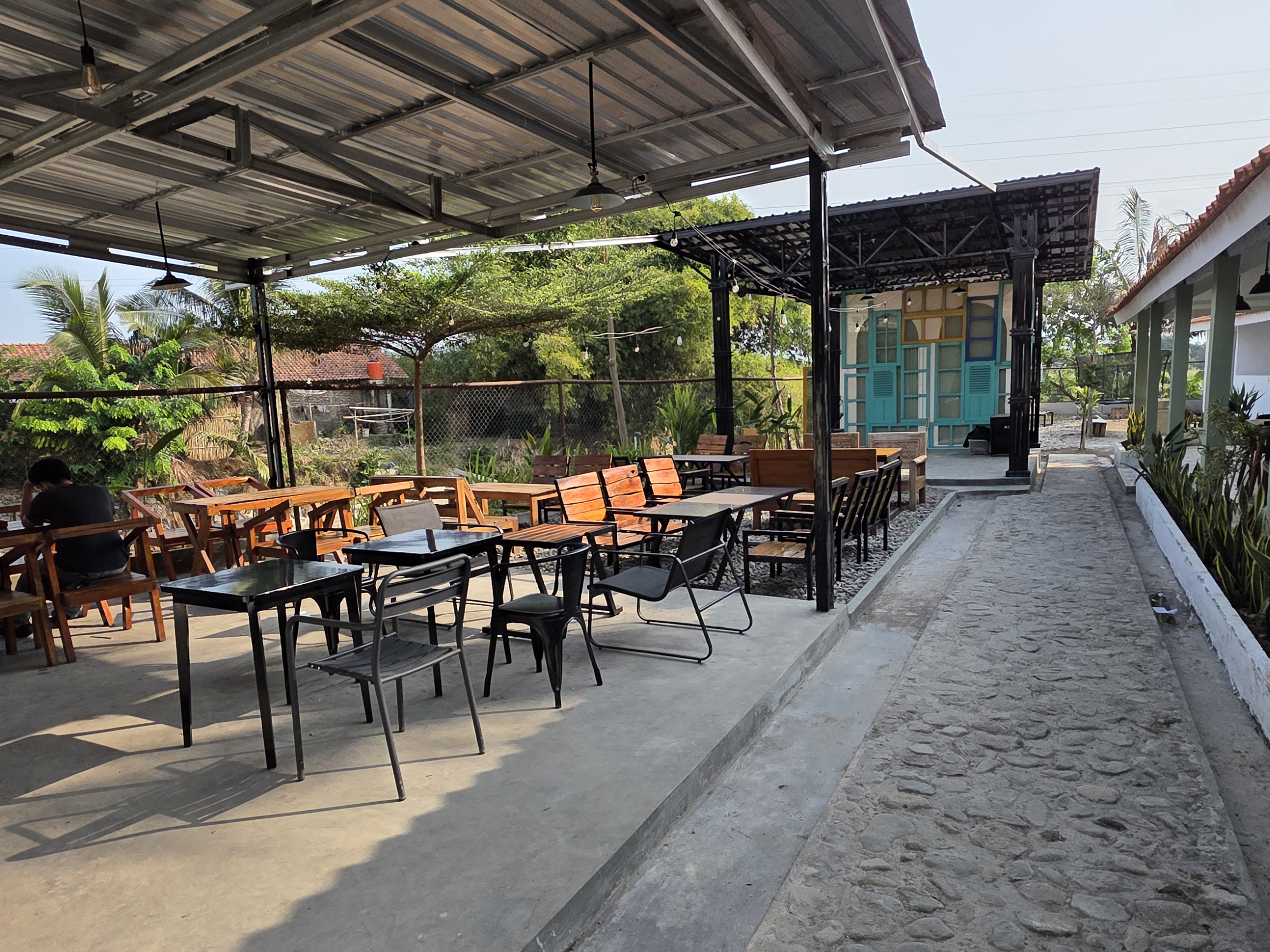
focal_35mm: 22
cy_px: 528
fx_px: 807
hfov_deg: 76.4
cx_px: 645
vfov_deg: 60.9
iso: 40
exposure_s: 1/1659
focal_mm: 2.2
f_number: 1.9
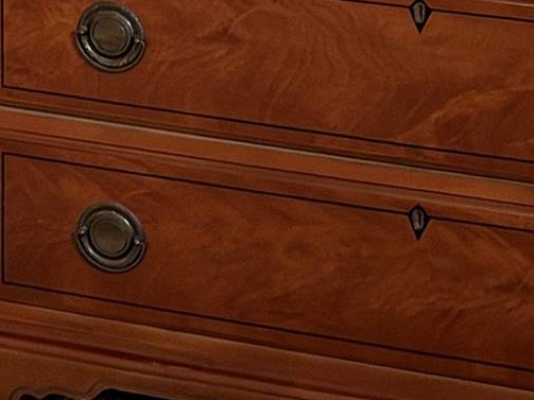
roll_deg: +1.2
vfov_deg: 8.4
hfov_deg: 11.1
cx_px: -451
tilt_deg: -7.1
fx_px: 2545
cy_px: -489
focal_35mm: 165
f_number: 1.8
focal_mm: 6.93
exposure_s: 1/60
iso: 400
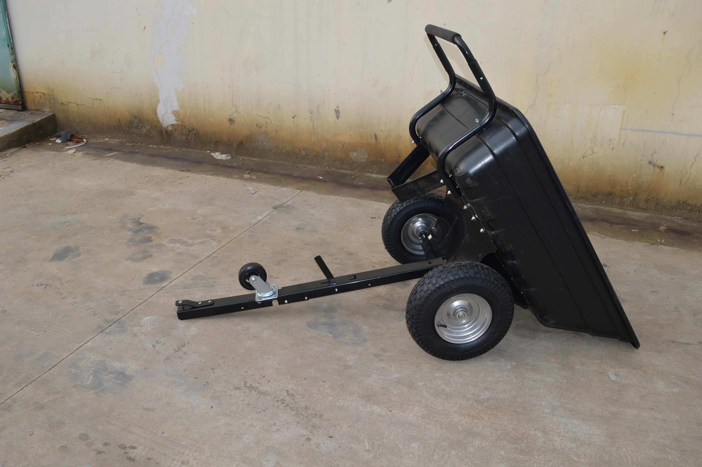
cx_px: 351
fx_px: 526
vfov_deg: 47.8
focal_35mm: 27
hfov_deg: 67.4
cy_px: 234
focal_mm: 18
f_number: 6.3
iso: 100
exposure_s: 1/200
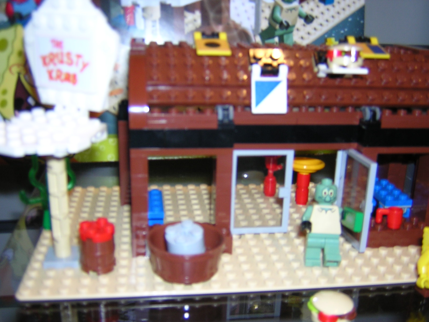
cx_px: 214
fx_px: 496
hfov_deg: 46.8
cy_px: 161
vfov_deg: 36.0
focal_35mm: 40
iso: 100
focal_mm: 5.2
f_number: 2.7
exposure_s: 1/60.1
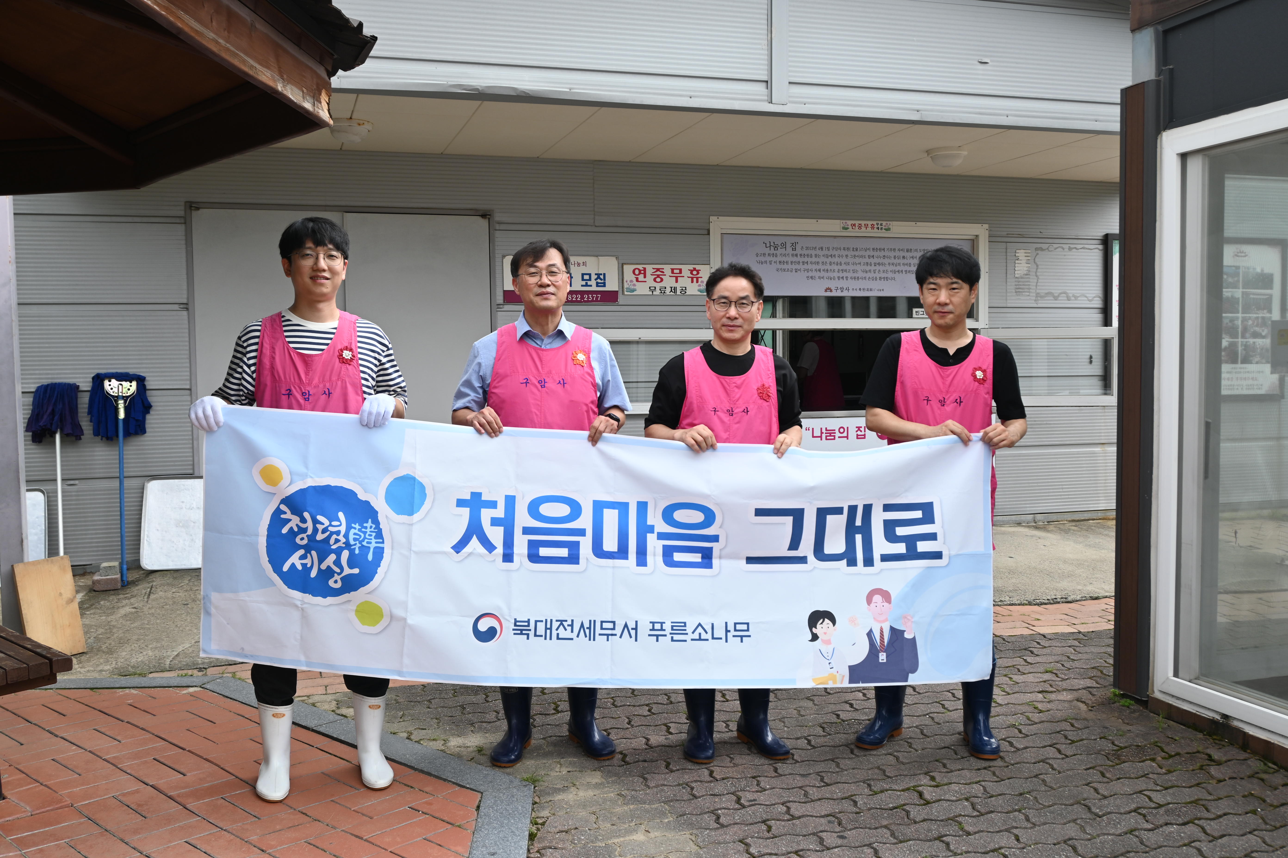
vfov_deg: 40.0
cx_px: 644
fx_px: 1181
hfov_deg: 57.2
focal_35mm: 33
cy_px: 429
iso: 125
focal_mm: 22
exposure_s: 1/250
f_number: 5.6
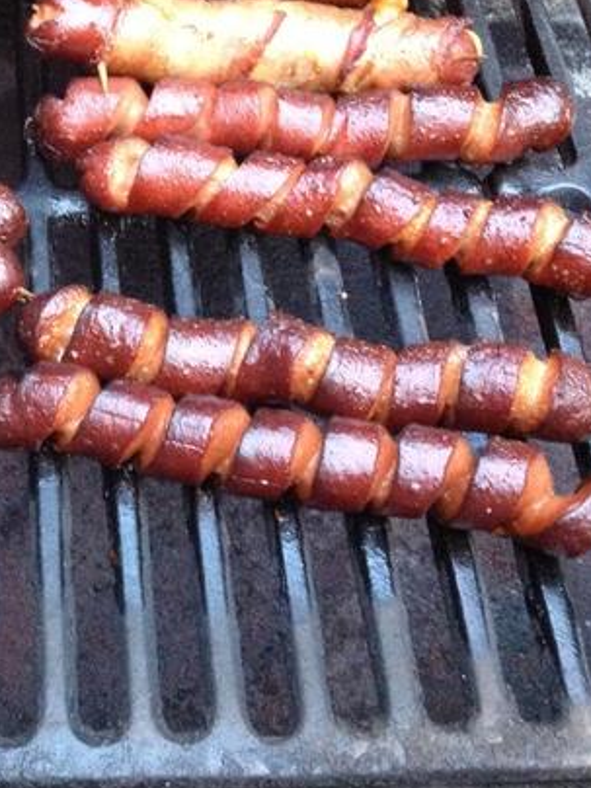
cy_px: 211
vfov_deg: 24.8
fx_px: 1776
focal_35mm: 78
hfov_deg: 18.4
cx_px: -5
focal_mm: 4.28
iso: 320
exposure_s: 1/20
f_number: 2.4
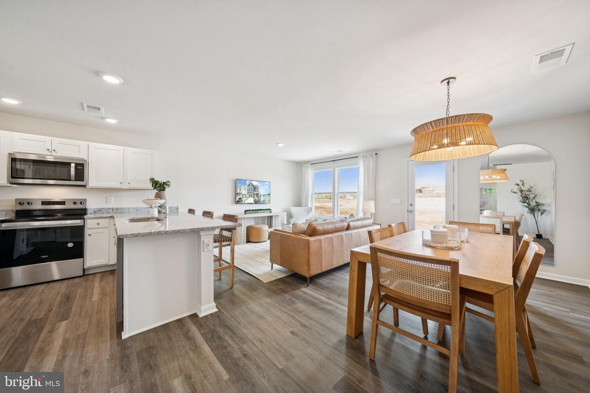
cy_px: 196
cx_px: 295
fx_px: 197
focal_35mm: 12
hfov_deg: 112.6
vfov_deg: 90.0
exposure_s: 1/10
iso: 100
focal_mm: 12
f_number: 8
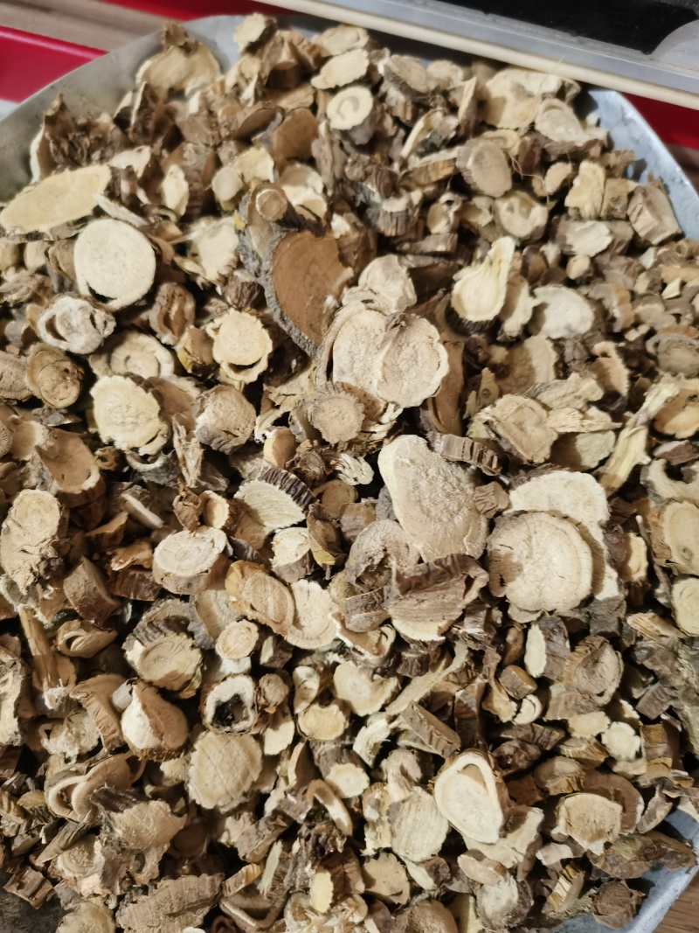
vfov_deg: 65.3
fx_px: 727
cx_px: 350
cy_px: 466
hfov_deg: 51.3
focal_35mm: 27
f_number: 1.8
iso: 640
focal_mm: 5.58
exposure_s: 1/33.3
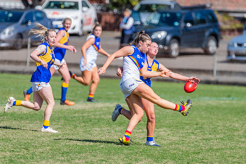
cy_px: 79
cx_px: 129
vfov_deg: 2.1
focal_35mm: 657
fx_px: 4491
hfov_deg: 3.1
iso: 800
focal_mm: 550
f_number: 9
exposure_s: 1/1600
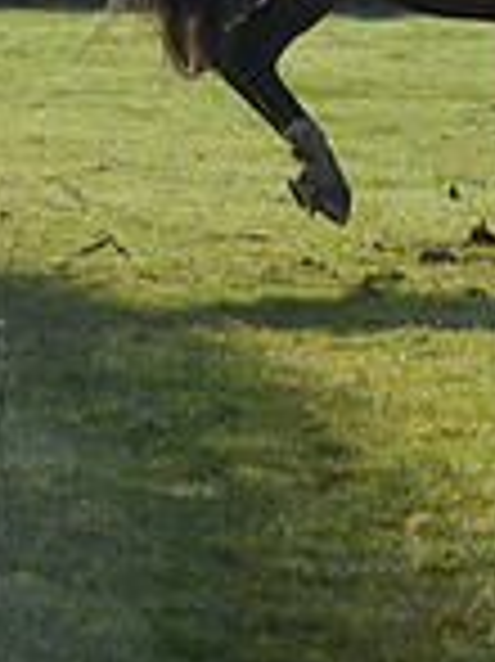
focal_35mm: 494
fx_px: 9432
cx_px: -594
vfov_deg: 4.0
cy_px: -108
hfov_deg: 3.0
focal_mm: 130
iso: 1000
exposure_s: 1/1250
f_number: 7.1
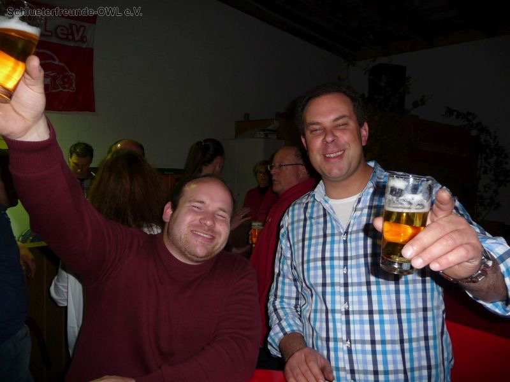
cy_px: 191
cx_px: 255
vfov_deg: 49.7
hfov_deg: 63.4
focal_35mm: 28
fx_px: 413
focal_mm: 4.7
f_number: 3.3
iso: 100
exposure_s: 1/30
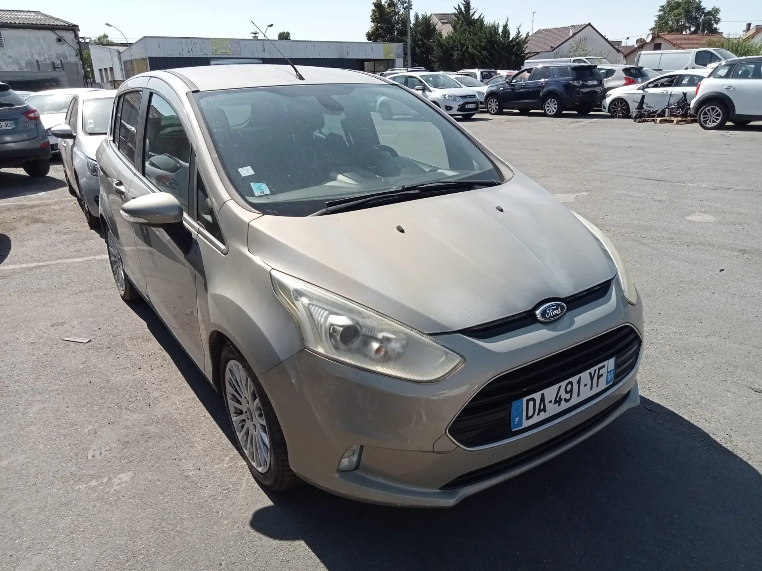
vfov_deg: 49.7
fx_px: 616
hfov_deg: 63.4
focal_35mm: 28
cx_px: 381
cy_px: 286
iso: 104
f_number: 2.2
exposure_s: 1/1081
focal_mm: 3.46
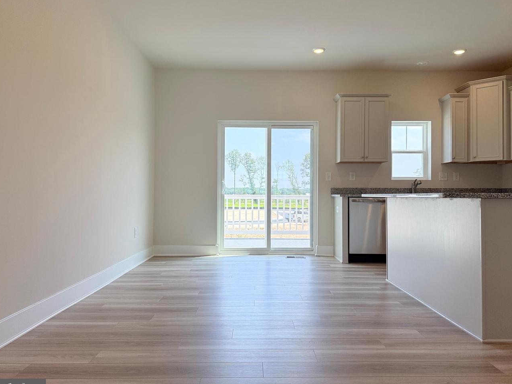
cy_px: 186
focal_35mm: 27
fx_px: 399
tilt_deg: +1.0
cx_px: 264
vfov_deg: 51.3
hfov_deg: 65.3
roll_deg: -0.9
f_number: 1.78
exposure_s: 1/780
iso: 100
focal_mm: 6.76
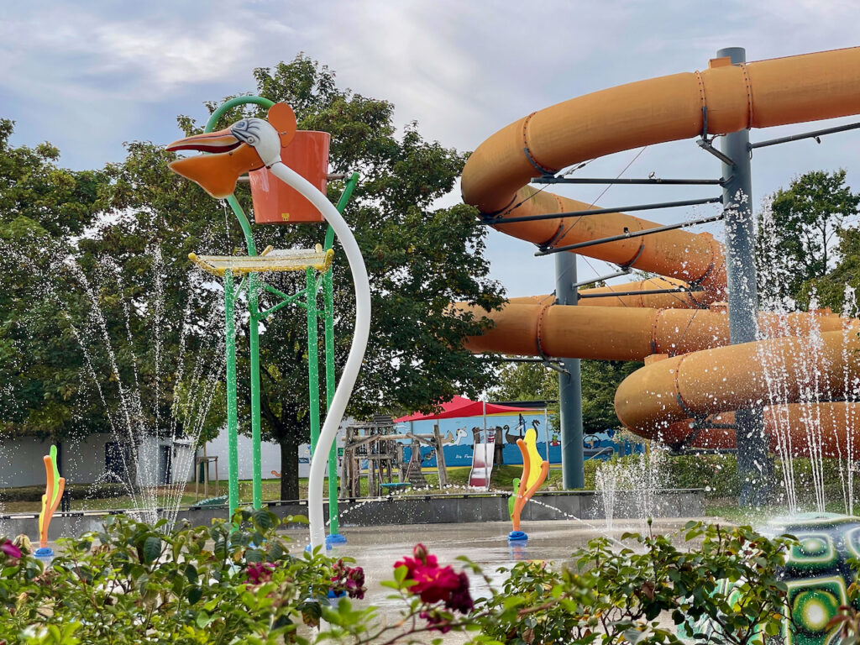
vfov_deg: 22.9
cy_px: 322
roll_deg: +0.5
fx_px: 1590
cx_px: 430
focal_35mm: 64
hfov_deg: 30.3
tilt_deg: +5.4
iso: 20
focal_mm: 7.5
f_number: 2.2
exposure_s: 1/752
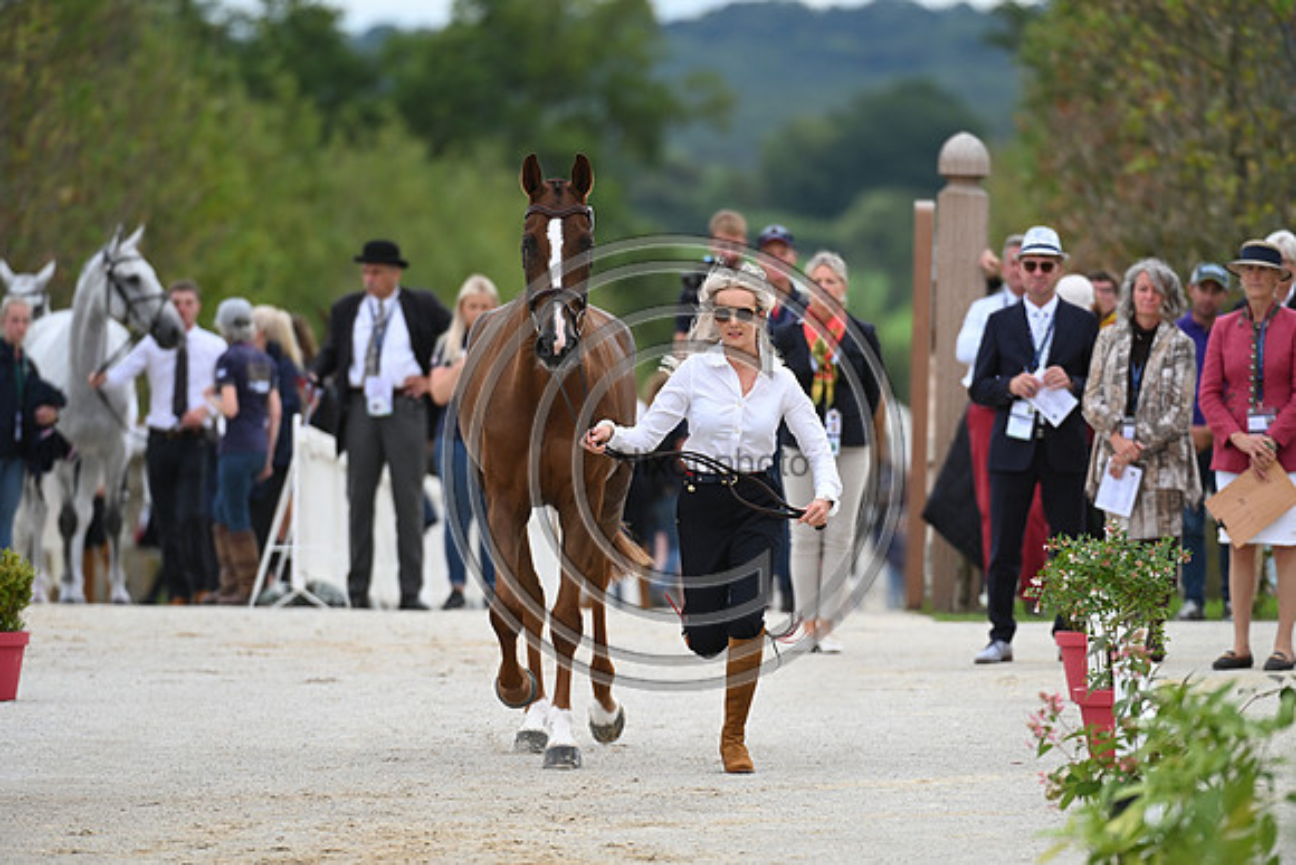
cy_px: 432
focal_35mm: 400
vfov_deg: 3.4
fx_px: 14403
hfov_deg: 5.2
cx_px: 648
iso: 560
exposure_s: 1/1600
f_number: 5.6
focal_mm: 400
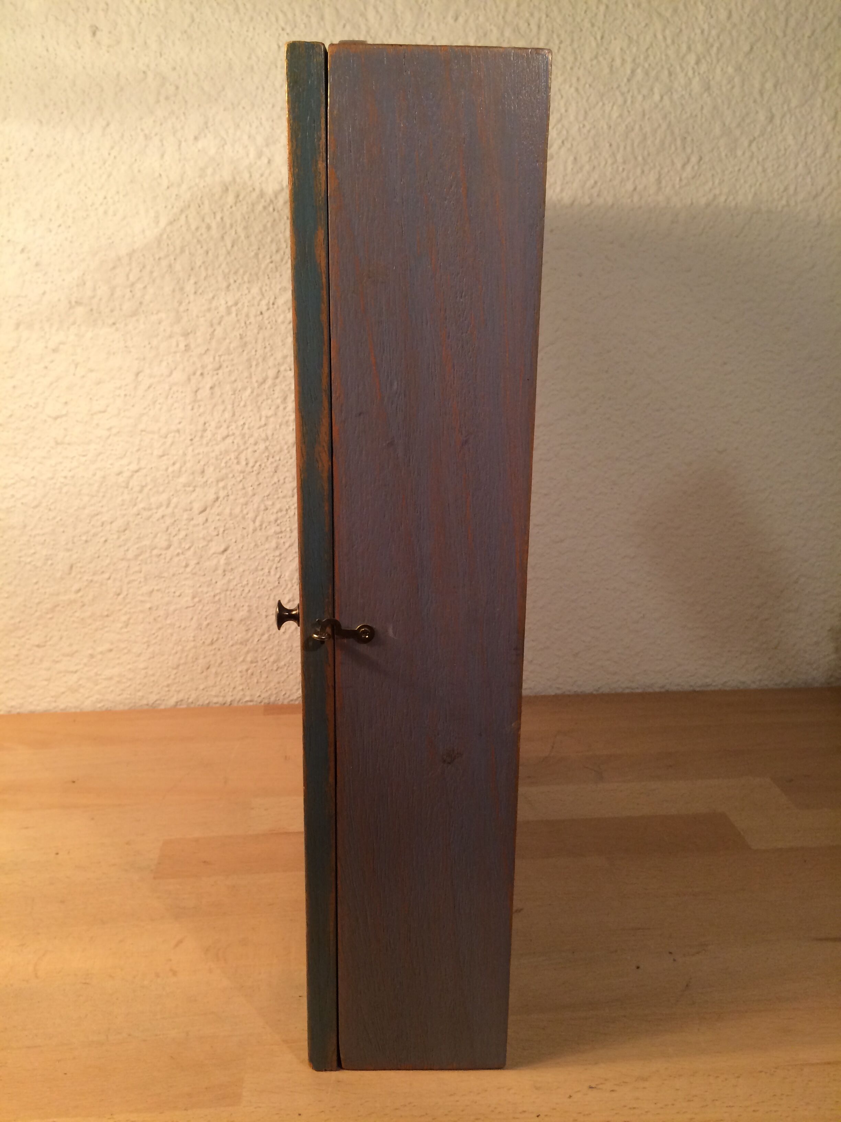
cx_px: 420
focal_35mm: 29
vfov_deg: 61.7
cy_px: 561
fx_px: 939
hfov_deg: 48.2
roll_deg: +0.6
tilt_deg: -15.4
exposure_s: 1/33
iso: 50
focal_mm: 4.15
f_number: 2.2
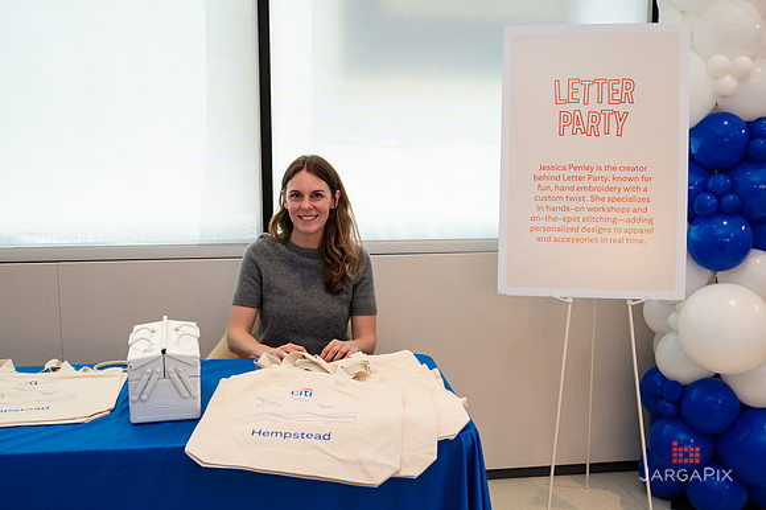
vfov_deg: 33.5
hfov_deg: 48.6
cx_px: 390
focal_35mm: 40
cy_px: 256
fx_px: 848
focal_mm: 38
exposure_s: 1/200
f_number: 3.5
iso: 500
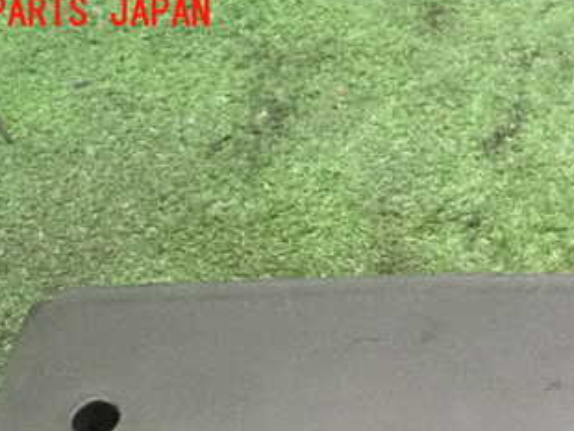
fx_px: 962
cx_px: 430
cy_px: 407
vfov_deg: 24.4
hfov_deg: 32.6
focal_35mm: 58
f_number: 2.3
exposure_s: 1/25
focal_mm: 5.4
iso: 1600
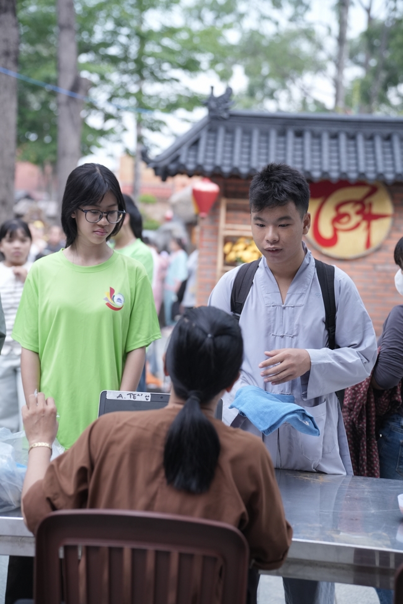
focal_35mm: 62
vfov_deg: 32.4
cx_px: 202
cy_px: 302
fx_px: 1041
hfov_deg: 21.9
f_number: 2.8
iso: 1250
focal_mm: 62
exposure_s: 1/800
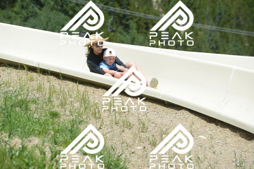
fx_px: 1376
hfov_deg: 10.5
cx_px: 127
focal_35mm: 195
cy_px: 84
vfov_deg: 7.0
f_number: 6.3
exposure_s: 1/640
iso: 180
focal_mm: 195
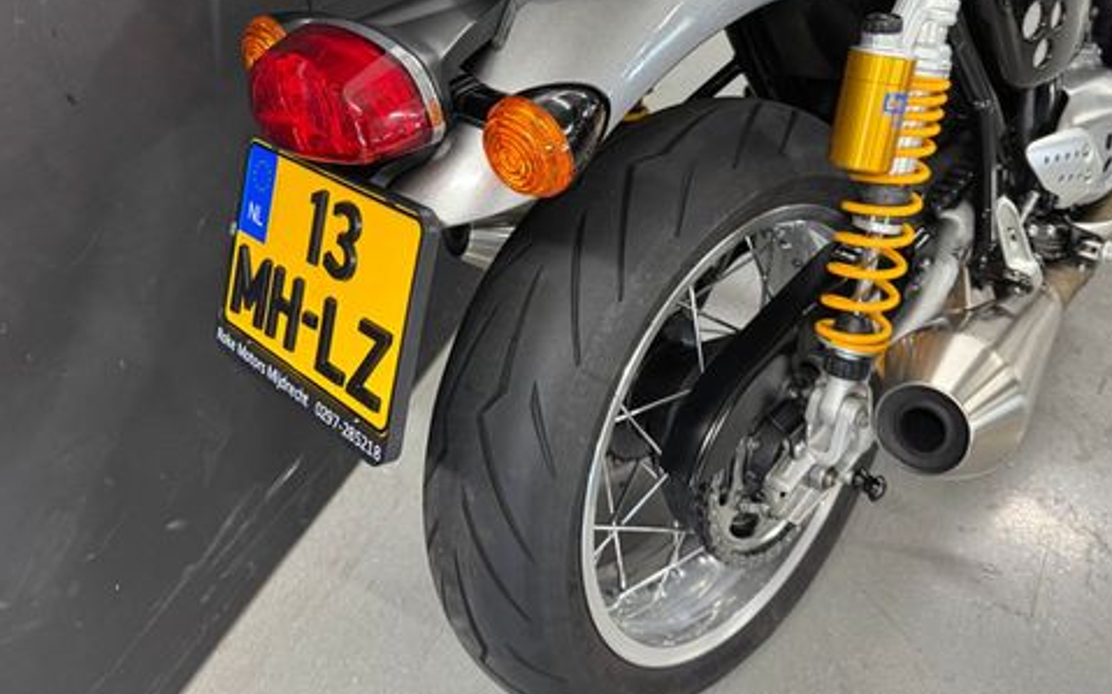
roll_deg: +0.5
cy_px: 172
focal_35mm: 34
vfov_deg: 36.4
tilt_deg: -38.7
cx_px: 513
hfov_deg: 56.7
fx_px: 1030
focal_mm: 6.76
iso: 320
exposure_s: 1/50
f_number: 1.78
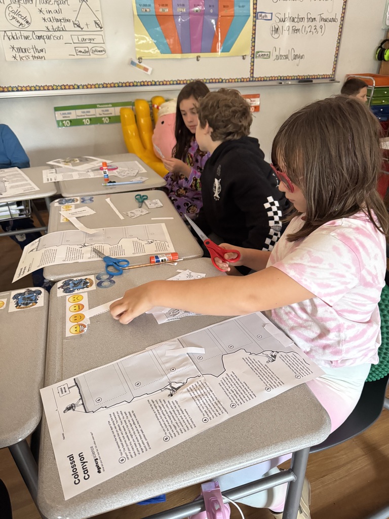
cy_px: 260
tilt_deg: -29.9
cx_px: 194
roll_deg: -0.8
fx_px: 360
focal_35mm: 24
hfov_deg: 56.8
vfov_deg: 71.6
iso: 800
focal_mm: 6.76
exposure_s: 1/60
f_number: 1.78
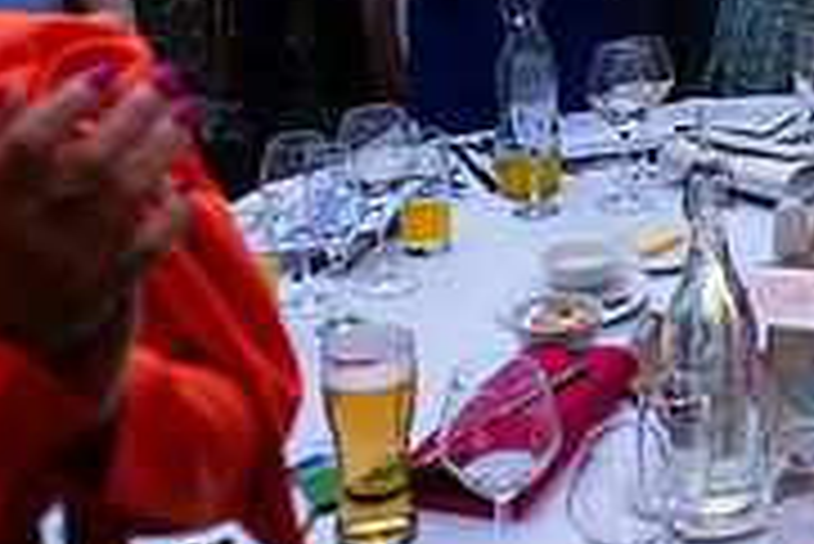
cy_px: -101
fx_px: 1742
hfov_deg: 24.0
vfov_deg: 17.0
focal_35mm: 77
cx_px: 971
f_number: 3.5
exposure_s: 1/160
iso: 800
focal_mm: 24
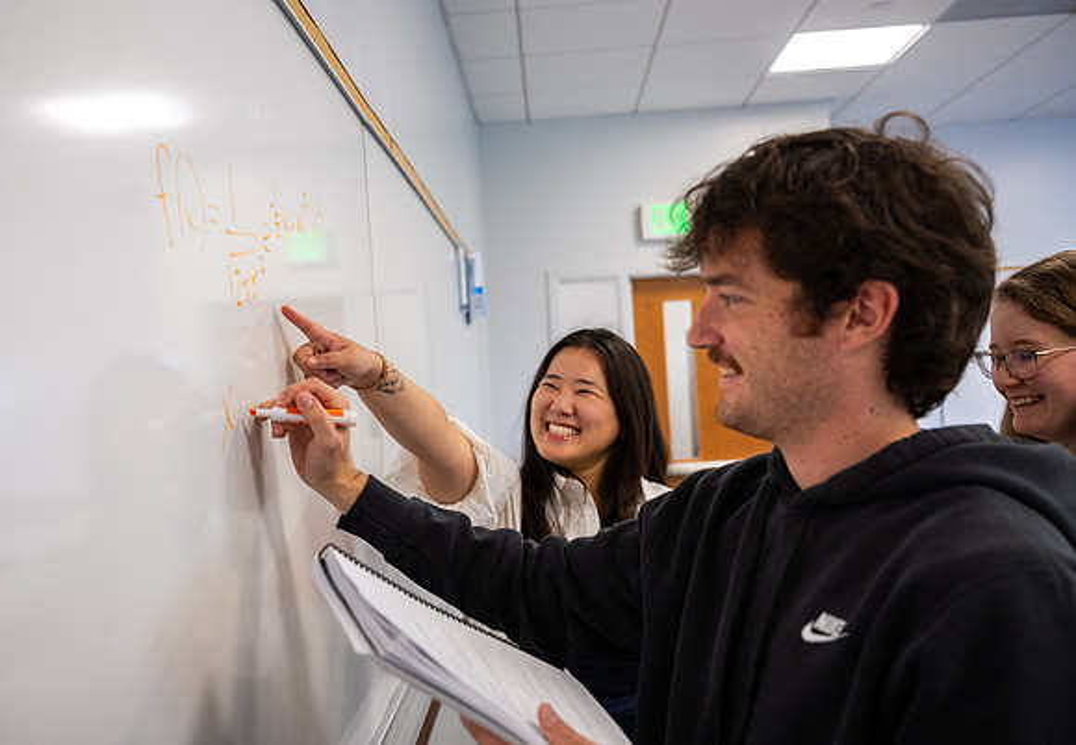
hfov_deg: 55.7
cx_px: 469
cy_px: 352
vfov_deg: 40.4
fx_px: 1014
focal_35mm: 34
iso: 800
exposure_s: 1/160
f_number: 3.2
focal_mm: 29.5
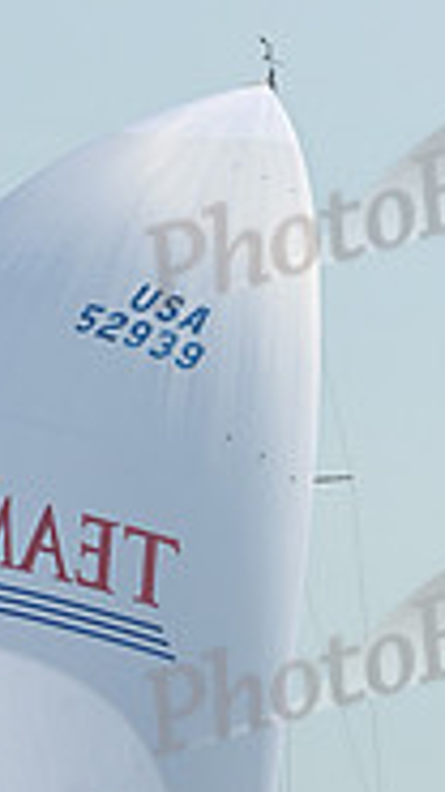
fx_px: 4827
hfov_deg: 5.3
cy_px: 484
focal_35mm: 230
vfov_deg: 9.4
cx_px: -75
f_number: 9
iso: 320
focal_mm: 70
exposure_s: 1/1250
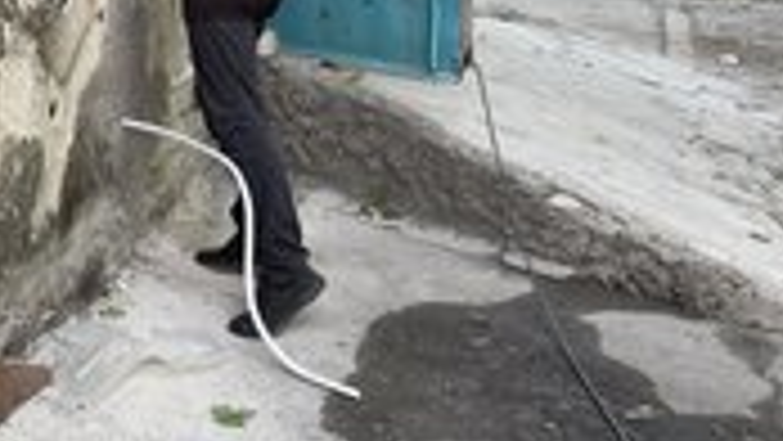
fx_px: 1350
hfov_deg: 29.2
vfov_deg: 17.8
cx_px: -81
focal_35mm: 65
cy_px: -63
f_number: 1.6
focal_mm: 4.2
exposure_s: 1/200
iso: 32
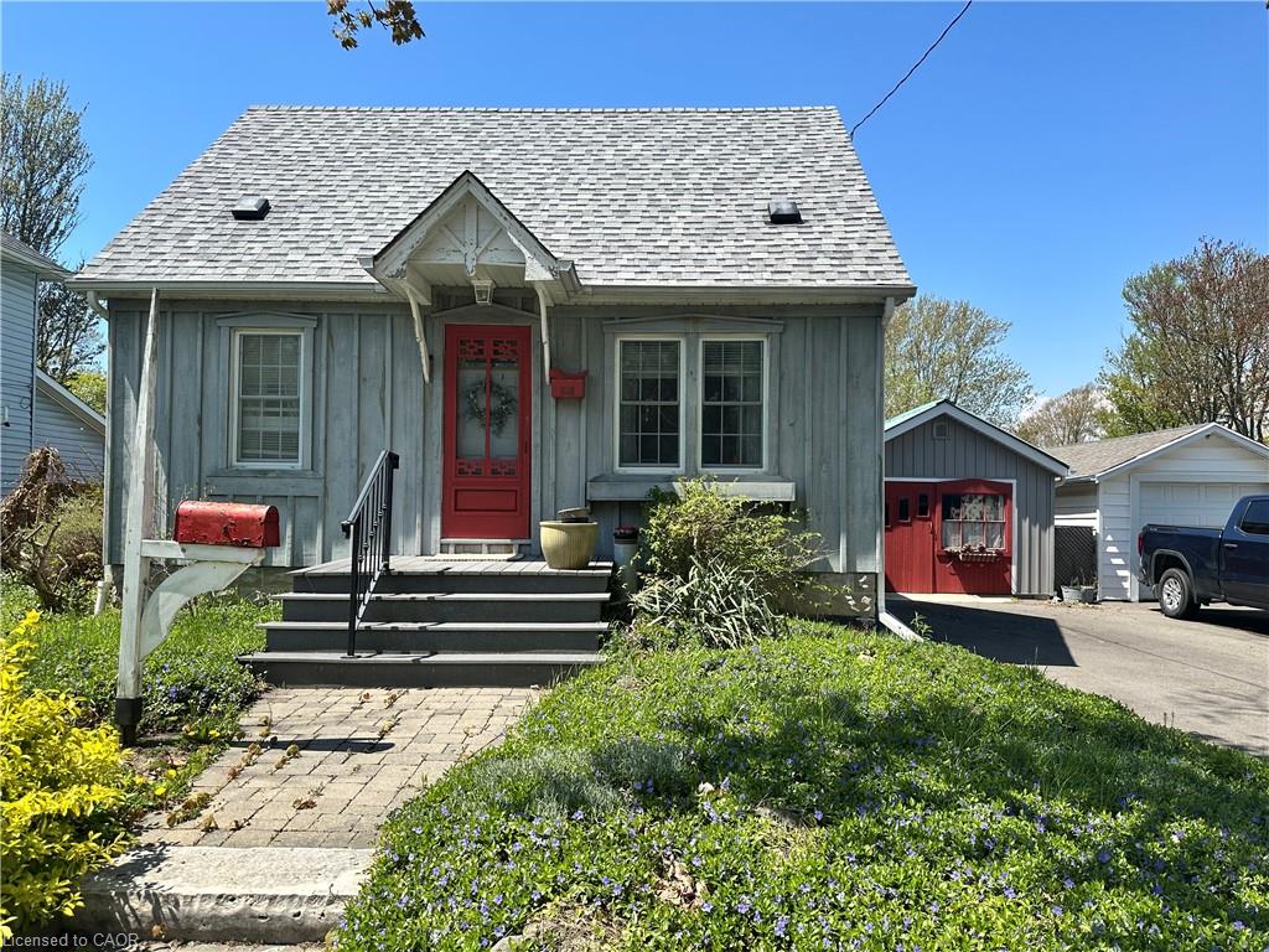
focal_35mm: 24
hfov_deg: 71.6
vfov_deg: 56.8
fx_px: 880
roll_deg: -0.3
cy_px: 476
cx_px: 634
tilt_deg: +2.2
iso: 80
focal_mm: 6.86
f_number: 1.78
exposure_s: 1/3058
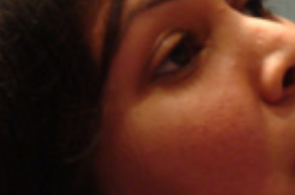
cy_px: 166
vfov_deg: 5.2
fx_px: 2166
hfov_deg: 7.7
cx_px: 384
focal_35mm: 265
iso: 400
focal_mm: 40
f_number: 2.8
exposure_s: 1/30
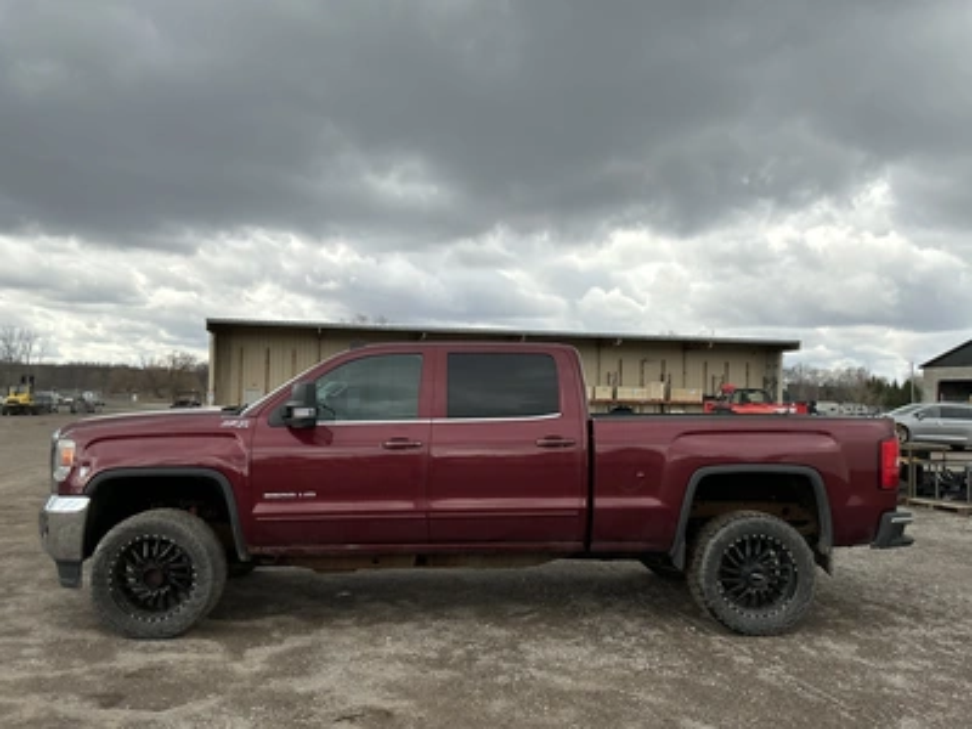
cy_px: 364
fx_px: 786
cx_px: 486
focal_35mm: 28
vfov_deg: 49.7
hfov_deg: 63.4
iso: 25
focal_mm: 3
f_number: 1.8
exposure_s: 1/898
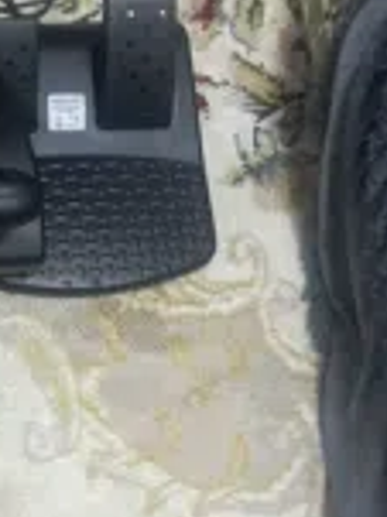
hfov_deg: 19.8
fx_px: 1030
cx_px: -99
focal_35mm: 69
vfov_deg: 28.1
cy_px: 188
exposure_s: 1/40
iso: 400
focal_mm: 5.7
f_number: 1.5
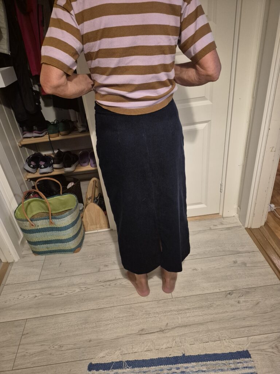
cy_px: 187
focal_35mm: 23
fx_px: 248
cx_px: 140
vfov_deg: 73.9
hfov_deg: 58.9
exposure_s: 1/50
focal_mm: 5.4
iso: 1600
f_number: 1.8
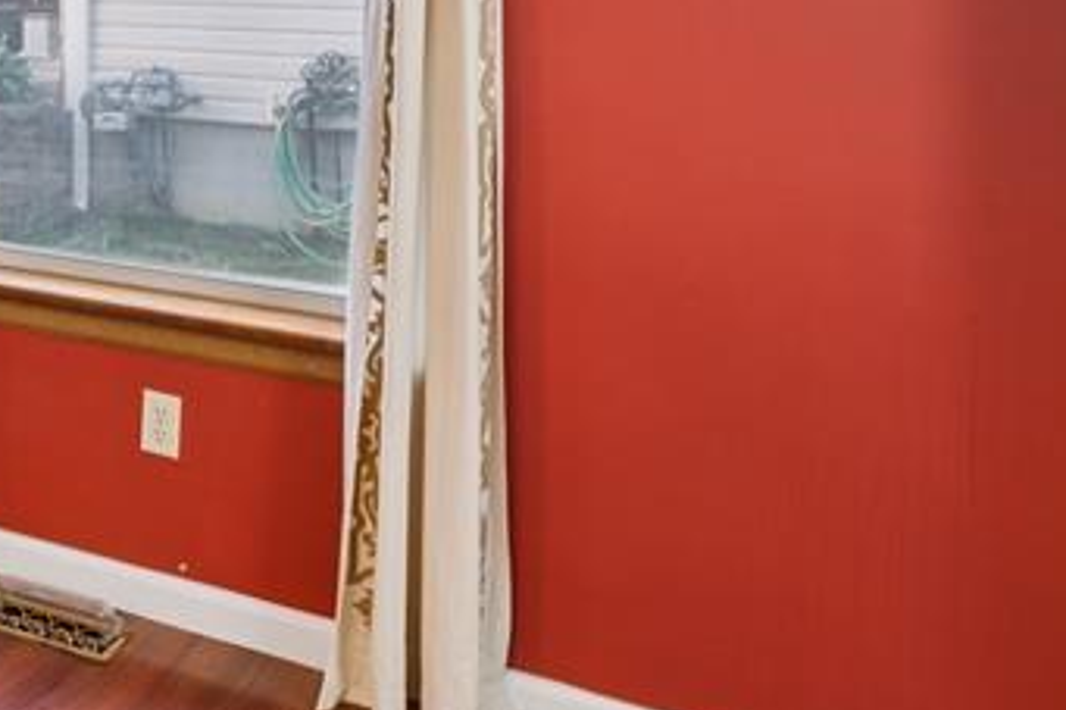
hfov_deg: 32.1
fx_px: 1412
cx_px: -297
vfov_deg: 26.2
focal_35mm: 48
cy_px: -53
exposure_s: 1/2.5
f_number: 13
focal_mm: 15.9
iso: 320
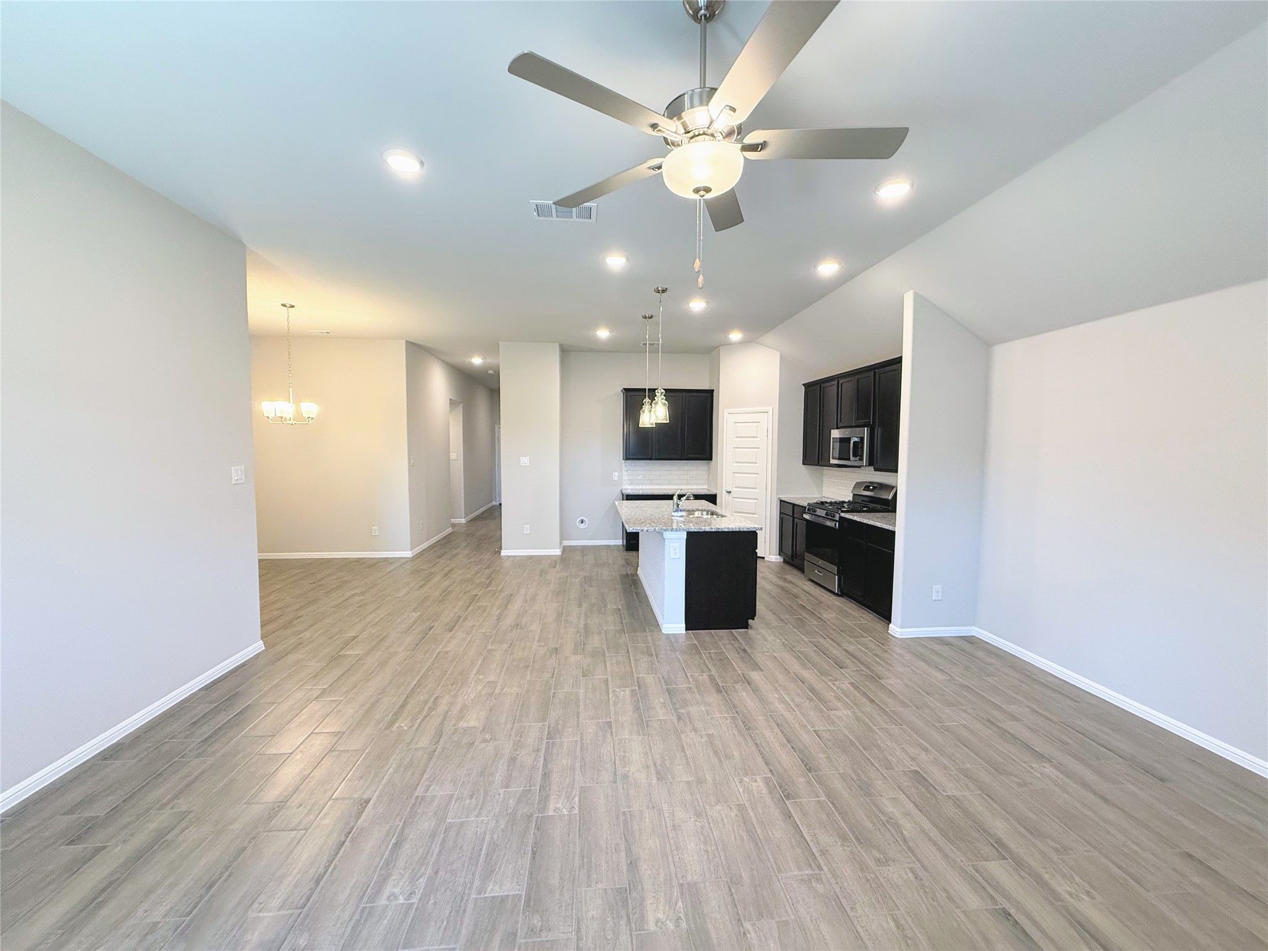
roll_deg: -0.2
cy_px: 476
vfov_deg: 85.7
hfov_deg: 102.1
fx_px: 513
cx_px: 634
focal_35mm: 14
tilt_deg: -1.5
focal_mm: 2.22
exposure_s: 1/120
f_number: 2.2
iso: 320
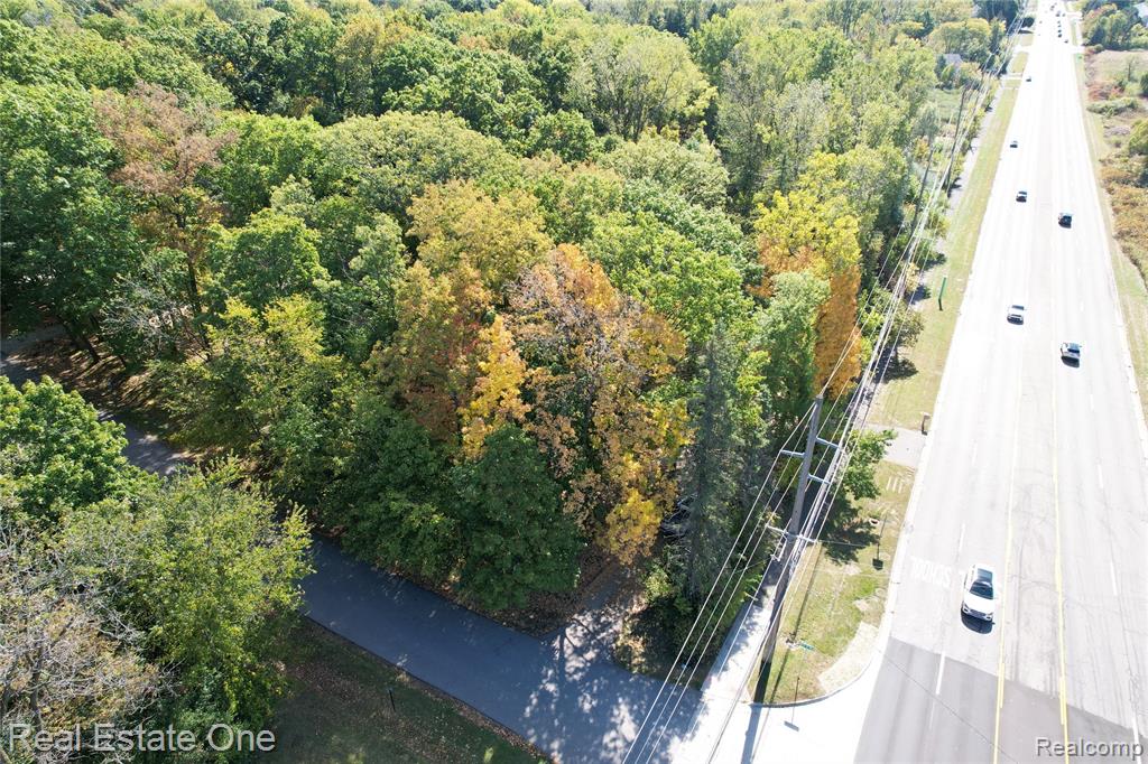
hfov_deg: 78.6
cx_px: 574
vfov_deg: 57.2
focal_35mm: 22
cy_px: 382
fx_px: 701
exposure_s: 1/500
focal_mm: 8.38
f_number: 2.8
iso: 150
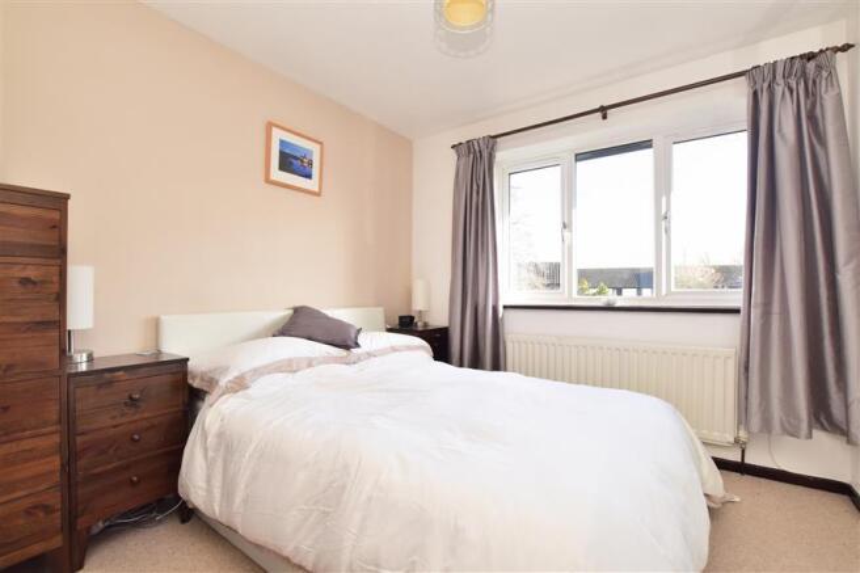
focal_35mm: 15
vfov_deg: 77.3
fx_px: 358
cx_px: 430
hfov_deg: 100.4
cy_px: 286
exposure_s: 1/40
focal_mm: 10
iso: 400
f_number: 11
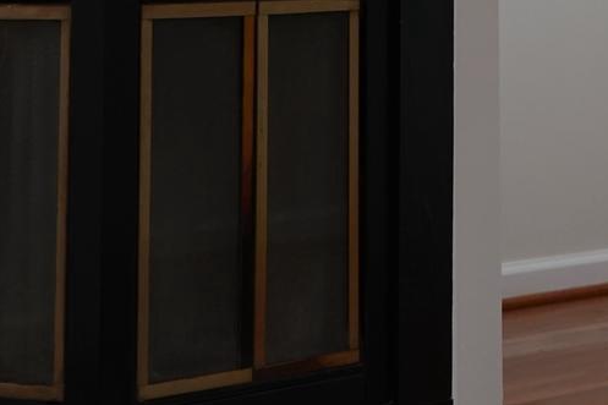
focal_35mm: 173
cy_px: -360
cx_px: 800
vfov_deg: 7.6
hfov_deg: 11.6
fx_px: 2921
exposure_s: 1/160
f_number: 4.5
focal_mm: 42
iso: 1600
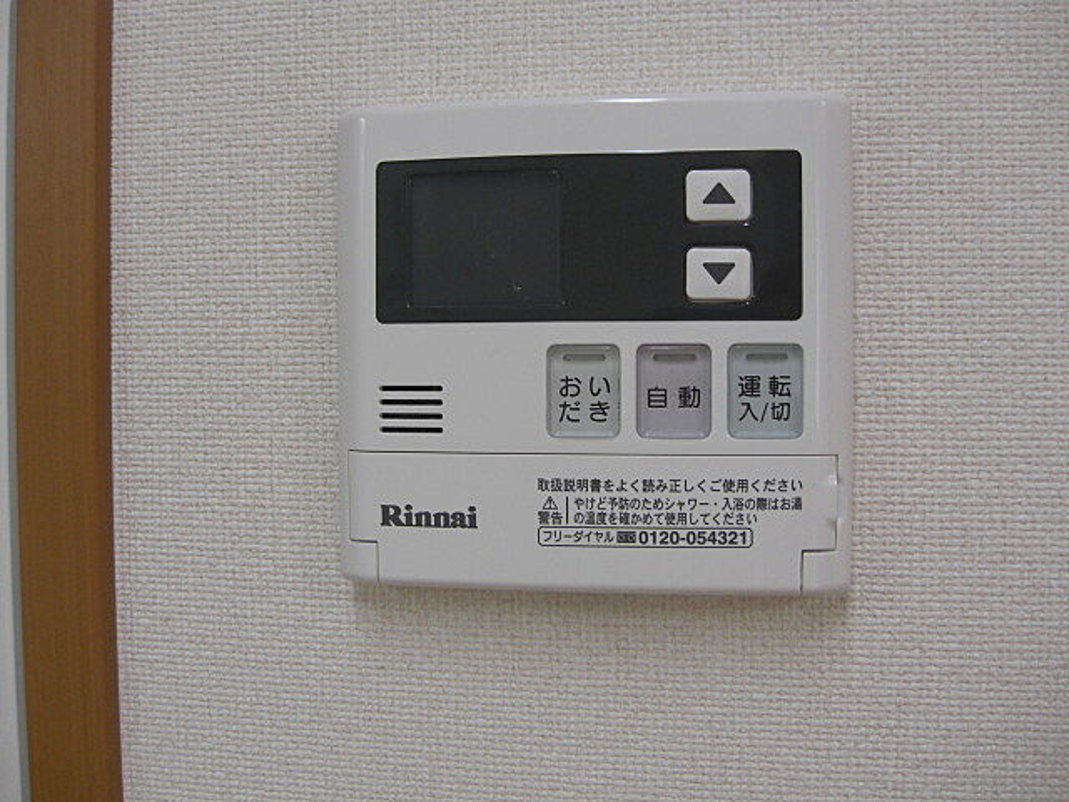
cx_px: 534
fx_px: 1174
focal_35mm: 38
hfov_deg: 49.0
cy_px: 401
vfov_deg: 37.7
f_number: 2.8
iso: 200
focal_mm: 7.9
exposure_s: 1/80
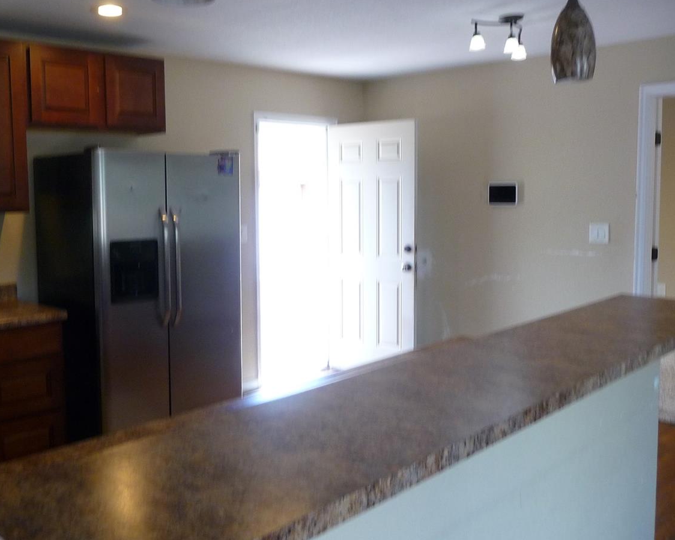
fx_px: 699
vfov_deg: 42.2
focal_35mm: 35
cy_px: 250
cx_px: 262
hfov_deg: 51.1
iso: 200
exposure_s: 1/30
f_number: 3.3
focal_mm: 4.7
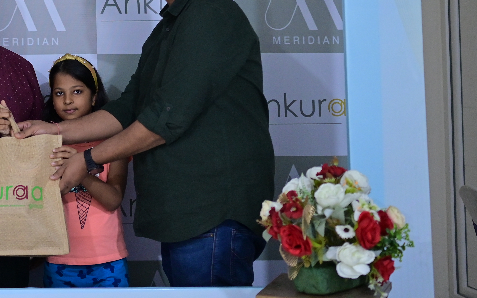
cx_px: -18
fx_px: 1079
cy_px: 19
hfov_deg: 23.7
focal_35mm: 83
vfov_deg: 15.5
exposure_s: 1/125
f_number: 1.8
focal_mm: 35
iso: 1600
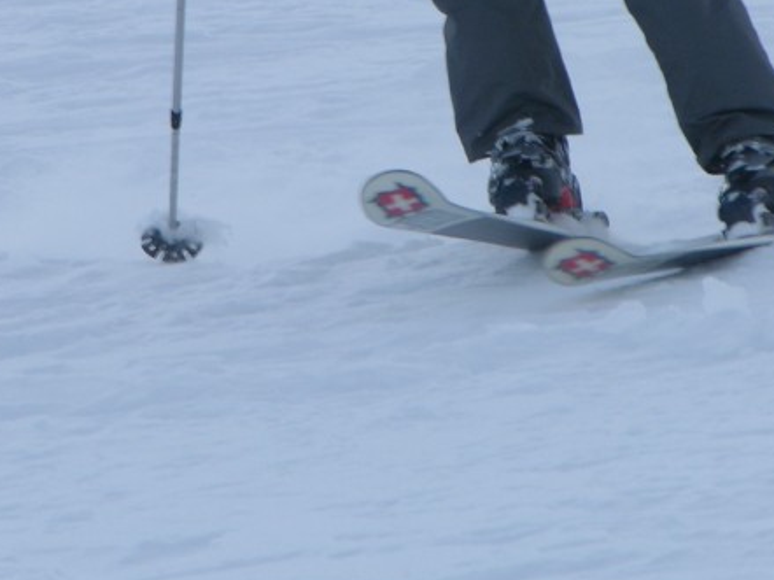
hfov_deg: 3.1
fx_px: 14504
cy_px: 39
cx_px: 464
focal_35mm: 649
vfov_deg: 2.3
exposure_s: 1/357
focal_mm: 71.2
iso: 50
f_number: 5.9
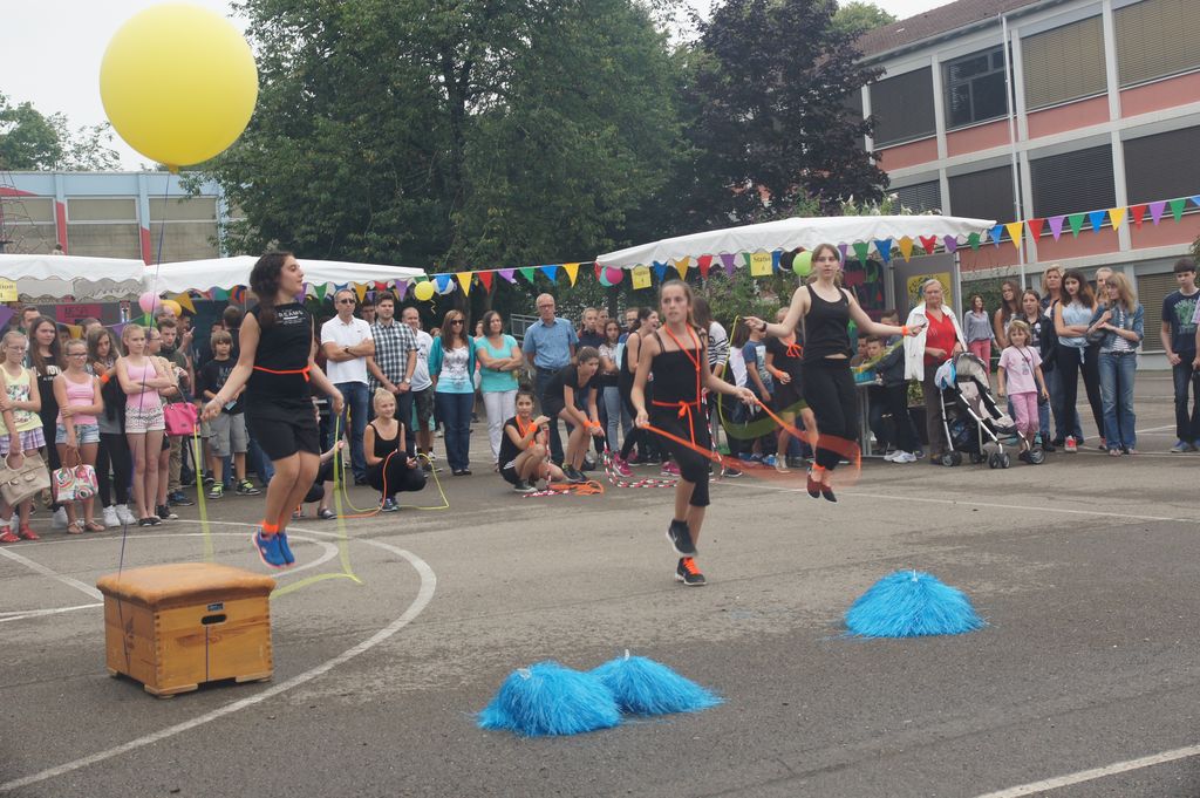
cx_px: 600
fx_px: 1499
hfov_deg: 43.6
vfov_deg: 29.8
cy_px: 399
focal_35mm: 45
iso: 100
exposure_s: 1/160
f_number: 7.1
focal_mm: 30
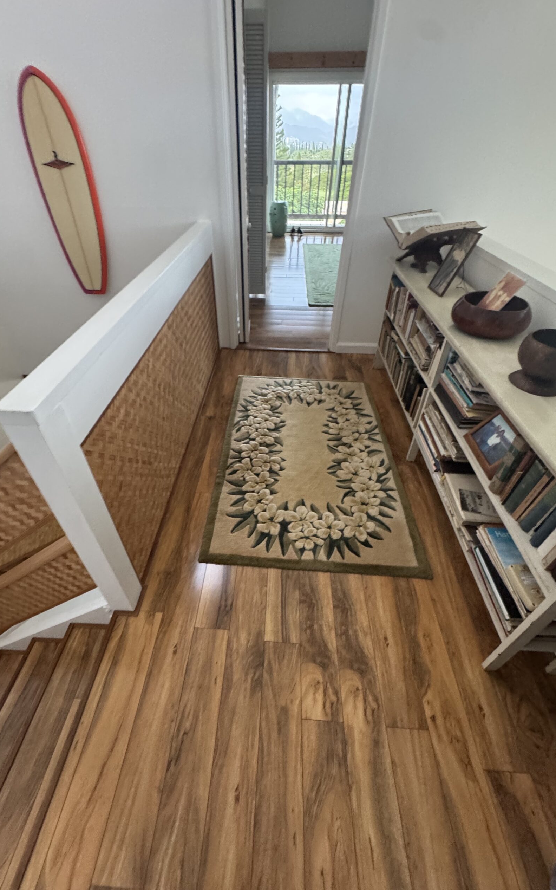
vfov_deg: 101.5
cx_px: 261
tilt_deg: -36.7
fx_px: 364
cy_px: 442
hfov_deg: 74.7
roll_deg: +1.9
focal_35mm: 15
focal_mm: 2.22
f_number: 2.2
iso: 500
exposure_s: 1/60
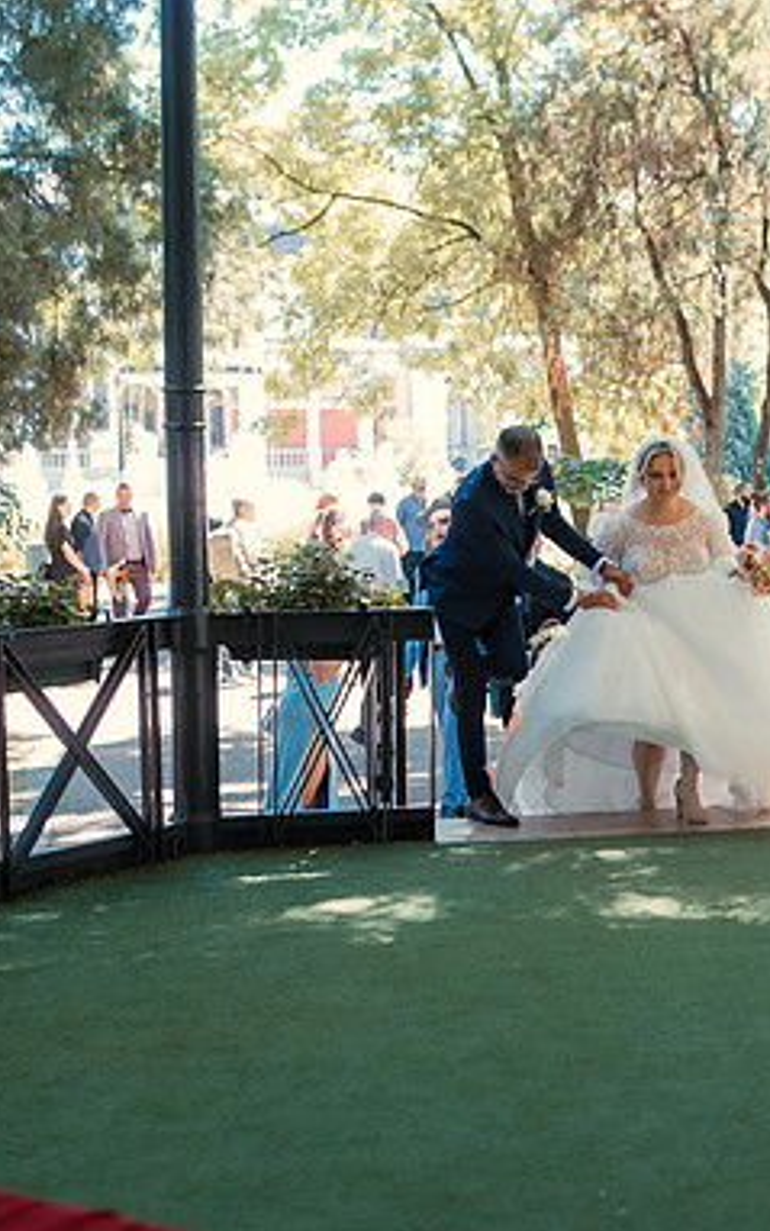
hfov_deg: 21.3
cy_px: 617
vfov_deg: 34.0
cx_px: 668
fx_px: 2013
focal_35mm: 60
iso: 500
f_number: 3.5
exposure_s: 1/125
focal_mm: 36
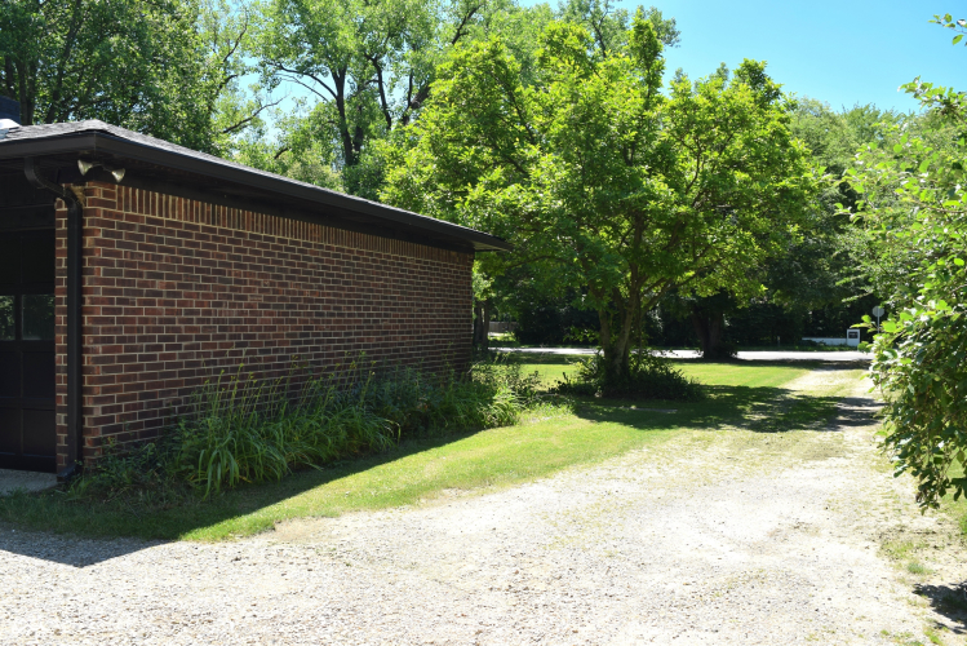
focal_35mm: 33
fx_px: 887
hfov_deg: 57.2
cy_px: 323
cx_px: 484
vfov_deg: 40.0
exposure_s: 1/200
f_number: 8
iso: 100
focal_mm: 22
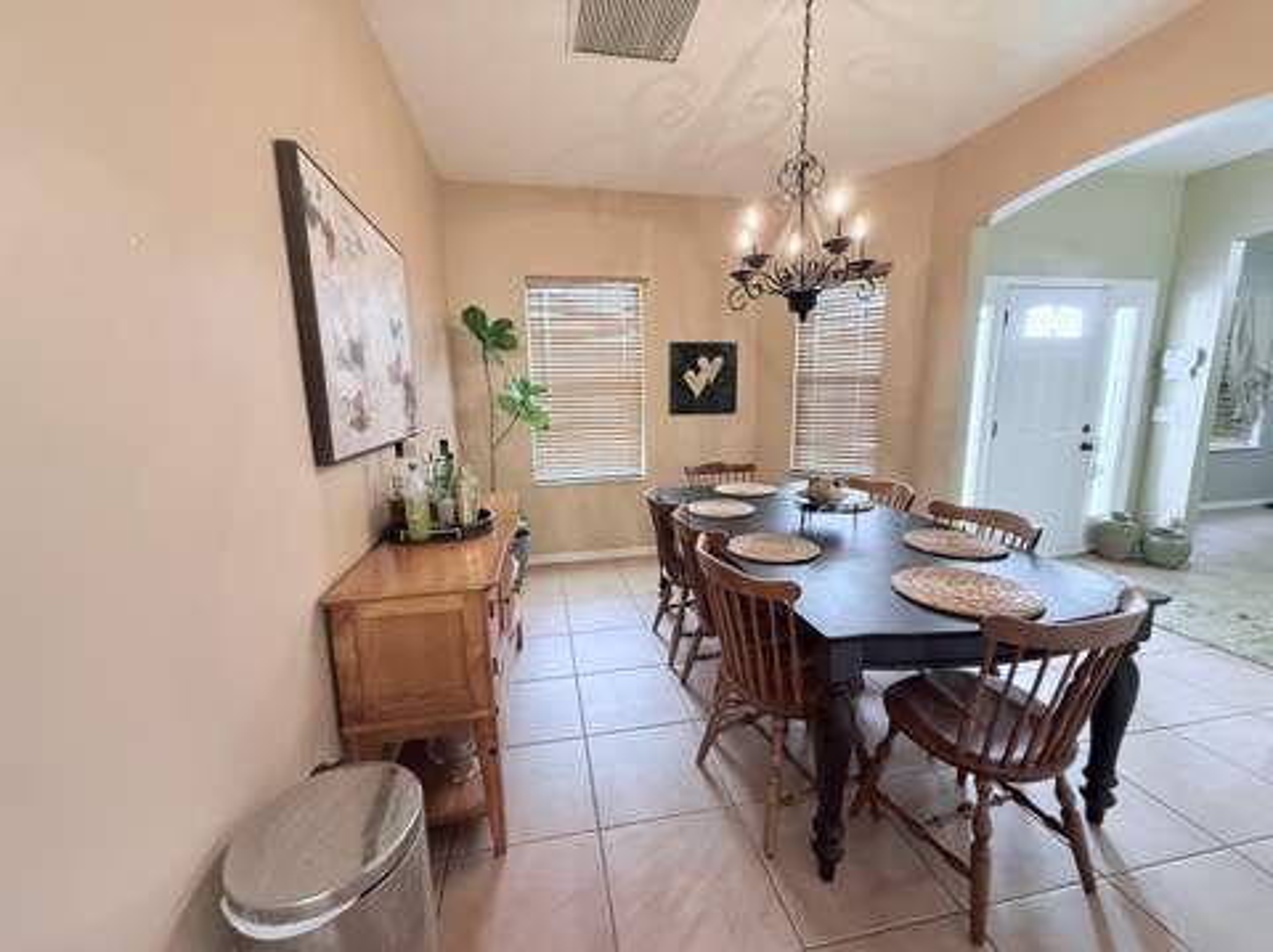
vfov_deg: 85.6
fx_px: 514
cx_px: 636
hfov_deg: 102.1
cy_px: 476
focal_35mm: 14
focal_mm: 2.22
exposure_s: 1/60
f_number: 2.2
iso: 400
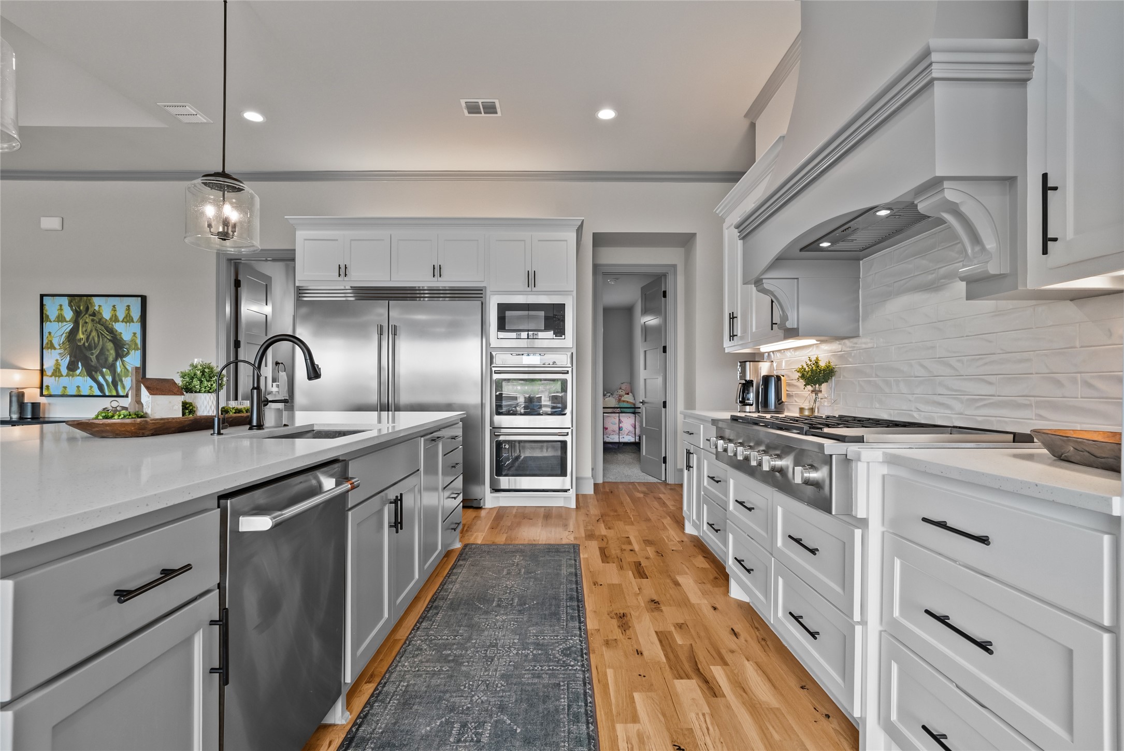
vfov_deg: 73.8
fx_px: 500
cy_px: 376
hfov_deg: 96.7
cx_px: 562
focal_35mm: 16
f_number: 8
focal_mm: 16
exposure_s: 1/2.5
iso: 640
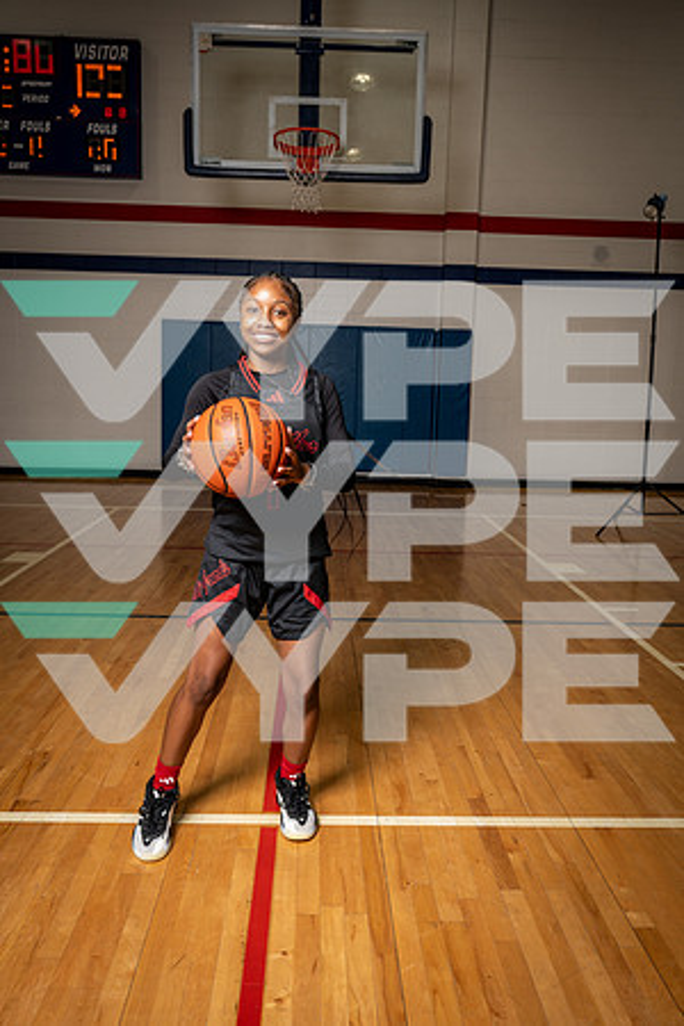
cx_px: 342
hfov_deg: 45.0
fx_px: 826
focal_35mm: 29
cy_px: 513
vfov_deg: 63.7
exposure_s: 1/250
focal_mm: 29
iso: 125
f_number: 5.6
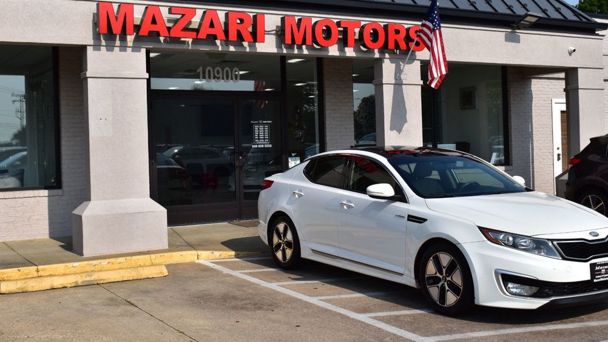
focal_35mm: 47
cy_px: 146
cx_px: 308
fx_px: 750
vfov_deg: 25.7
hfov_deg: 44.1
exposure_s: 1/500
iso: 220
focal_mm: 29
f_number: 11
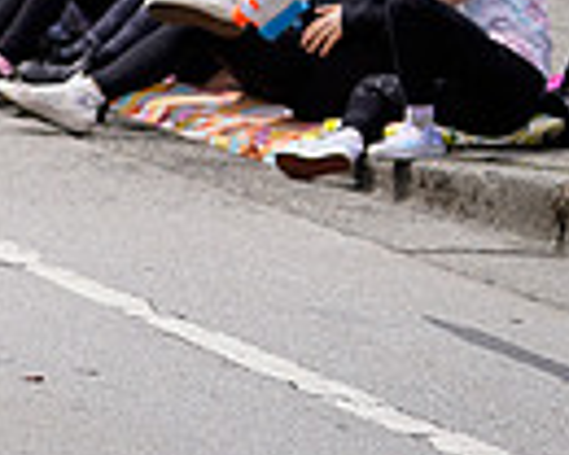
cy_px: -208
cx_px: -630
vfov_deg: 5.2
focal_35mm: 293
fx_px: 4934
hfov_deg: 6.4
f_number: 2.8
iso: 100
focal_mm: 70
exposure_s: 1/400
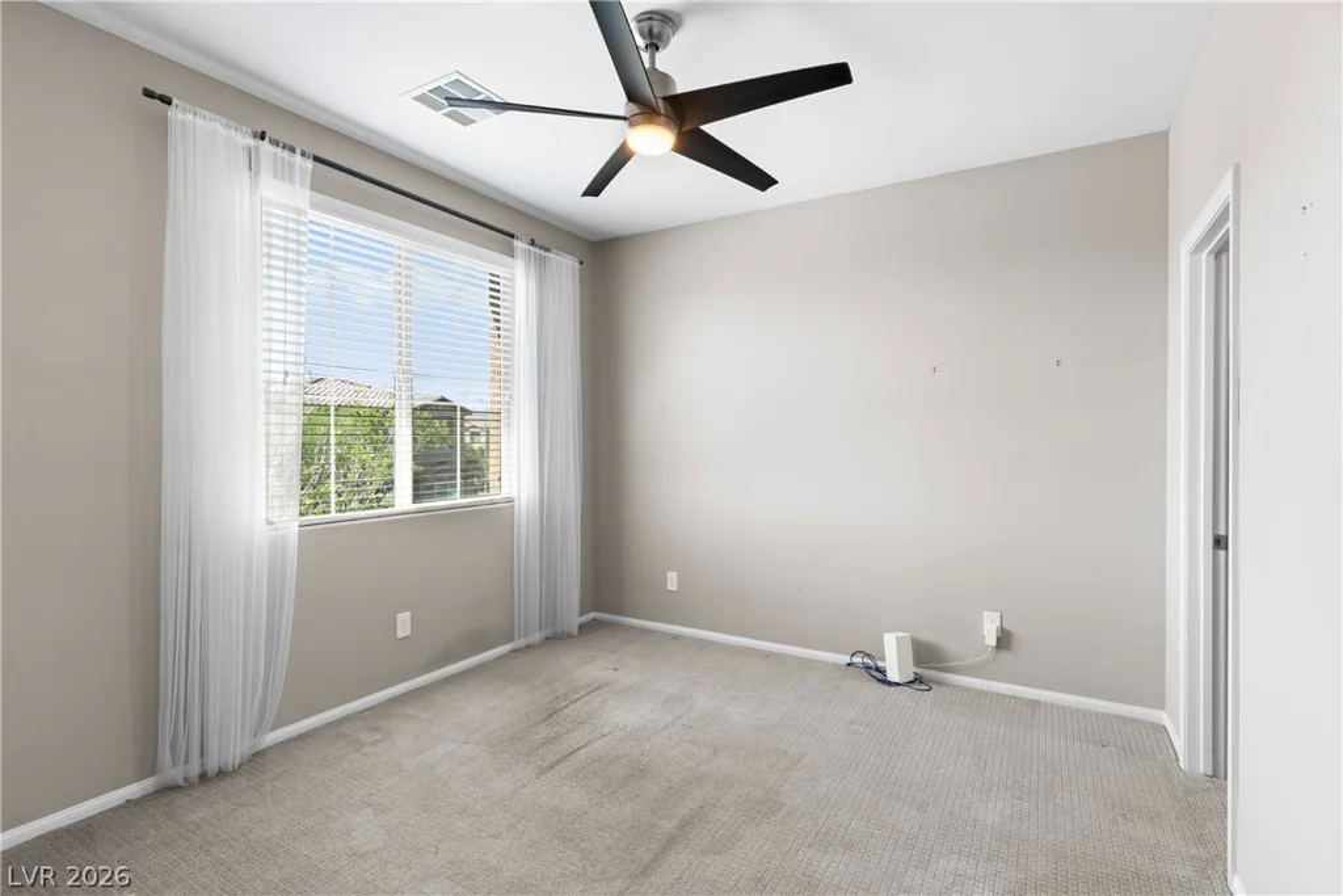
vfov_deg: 70.5
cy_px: 448
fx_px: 634
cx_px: 672
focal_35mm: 17
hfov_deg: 93.3
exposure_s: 1/8
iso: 400
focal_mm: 17
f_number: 8
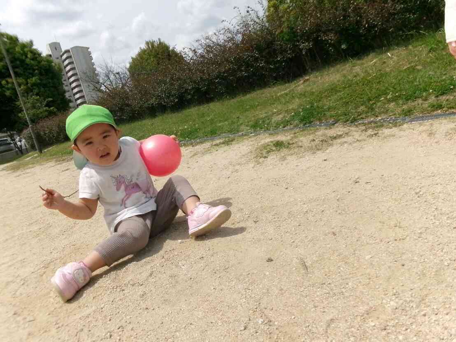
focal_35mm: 28
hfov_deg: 63.4
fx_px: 369
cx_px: 228
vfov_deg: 49.7
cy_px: 171
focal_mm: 5.1
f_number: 10.8
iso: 800
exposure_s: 1/1400
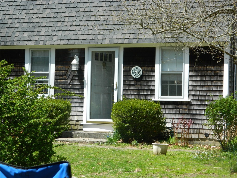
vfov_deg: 14.4
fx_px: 705
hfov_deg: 19.1
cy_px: 89
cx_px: 118
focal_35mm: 103
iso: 80
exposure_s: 1/320
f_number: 4.5
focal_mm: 18.6
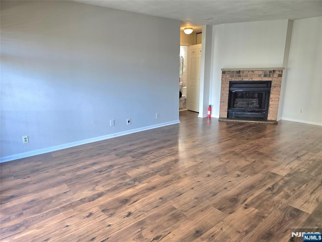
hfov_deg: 73.9
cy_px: 121
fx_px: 214
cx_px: 161
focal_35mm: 23
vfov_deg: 58.9
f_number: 1.7
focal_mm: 6.3
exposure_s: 1/120
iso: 250
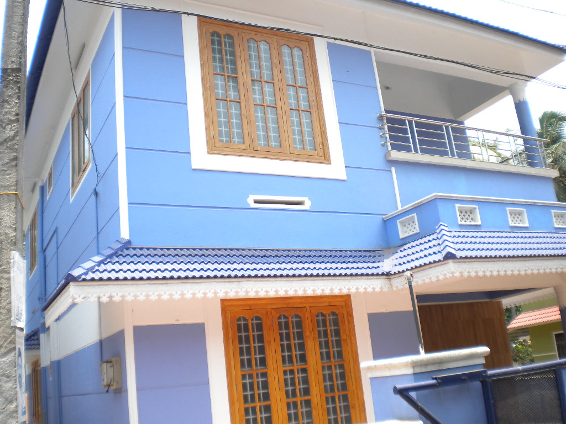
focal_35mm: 35
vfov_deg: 40.7
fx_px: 572
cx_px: 283
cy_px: 212
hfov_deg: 52.6
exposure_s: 1/140
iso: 80
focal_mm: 6.3
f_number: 4.6
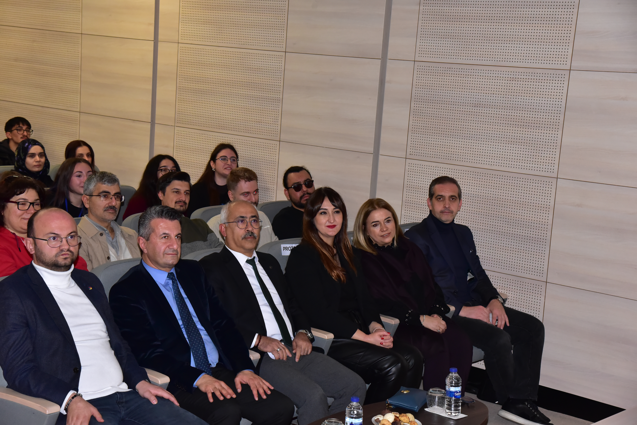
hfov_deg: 31.0
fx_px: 1150
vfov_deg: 20.9
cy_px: 212
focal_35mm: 65
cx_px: 318
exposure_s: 1/200
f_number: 7.1
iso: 3200
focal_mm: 65
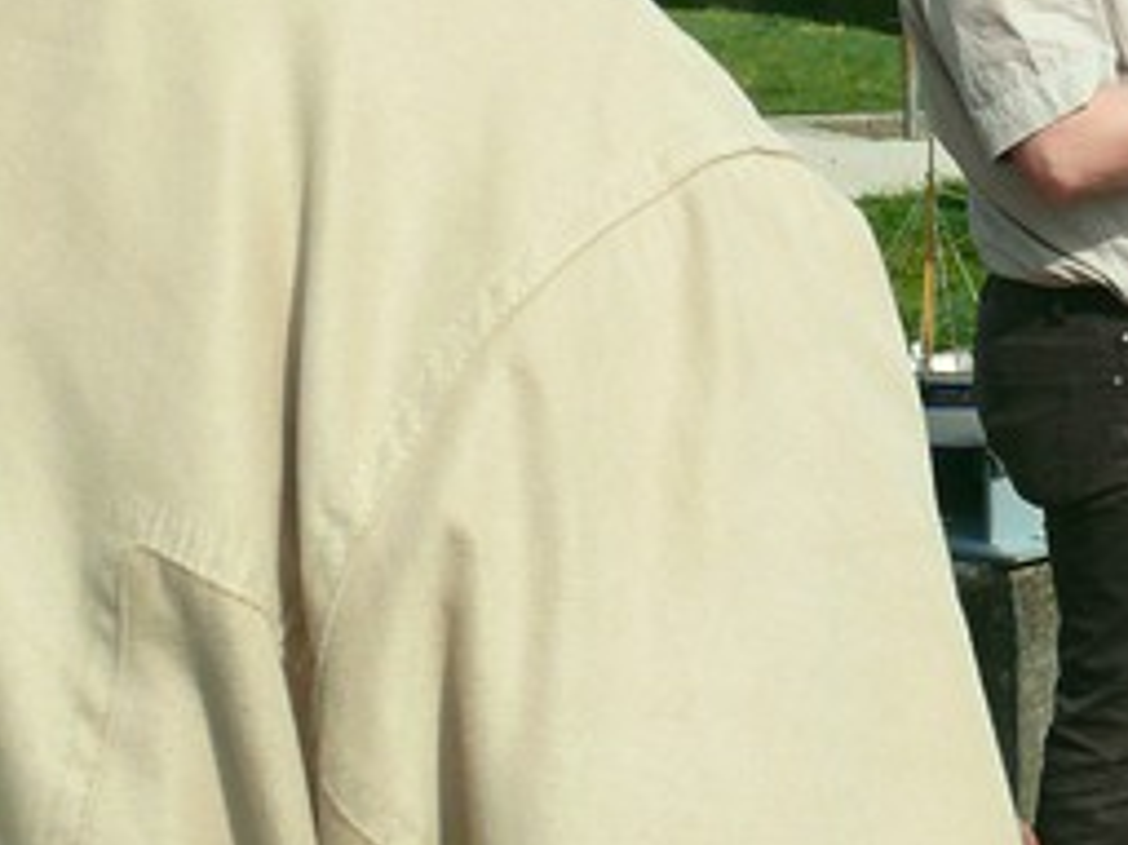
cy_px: -119
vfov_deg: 12.5
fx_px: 3778
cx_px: 1411
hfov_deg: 16.2
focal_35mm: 116
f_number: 5.6
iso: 200
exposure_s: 1/400
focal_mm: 7.7
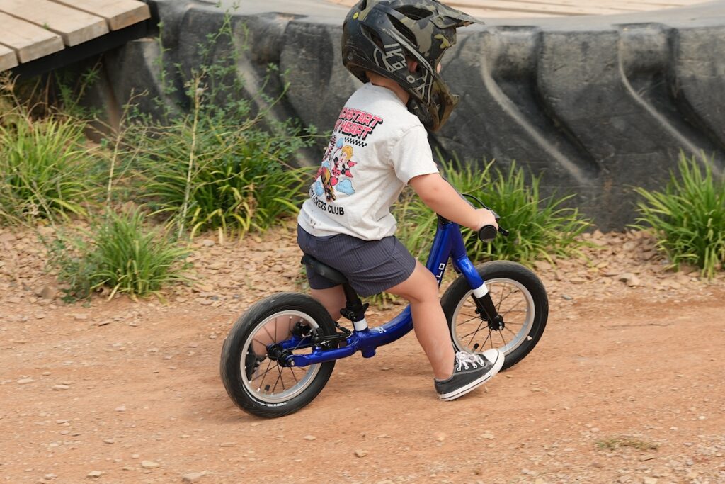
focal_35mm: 75
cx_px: 362
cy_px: 242
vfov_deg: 18.2
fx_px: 1511
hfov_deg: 27.0
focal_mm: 50
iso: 125
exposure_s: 1/280
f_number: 5
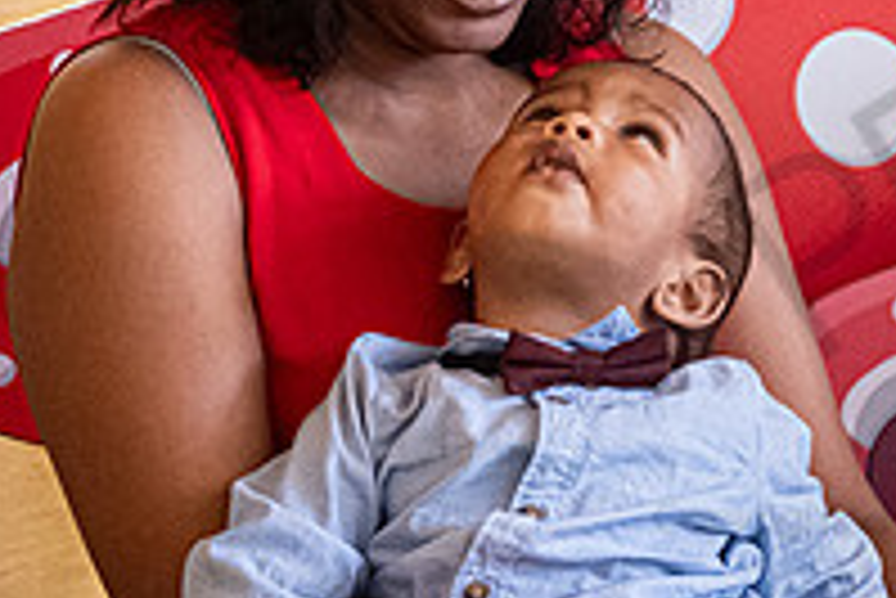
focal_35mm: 219
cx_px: 1148
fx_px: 5454
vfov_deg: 6.3
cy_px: 196
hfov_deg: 9.2
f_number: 2.8
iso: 3200
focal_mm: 50
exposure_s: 1/125
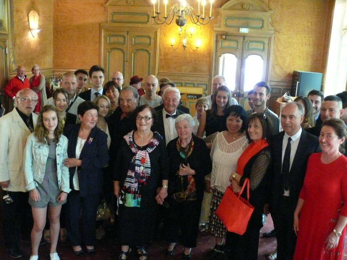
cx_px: 174
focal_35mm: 35
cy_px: 130
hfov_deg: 52.6
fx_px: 351
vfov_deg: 40.7
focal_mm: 7.4
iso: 800
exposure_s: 1/25
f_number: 2.8
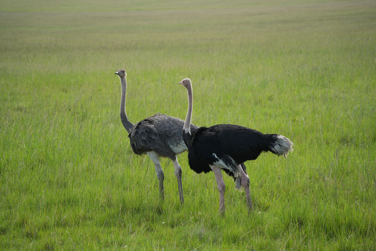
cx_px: 188
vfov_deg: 9.1
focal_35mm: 151
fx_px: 1577
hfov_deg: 13.6
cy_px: 126
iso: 125
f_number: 6.3
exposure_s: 1/160
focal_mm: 151
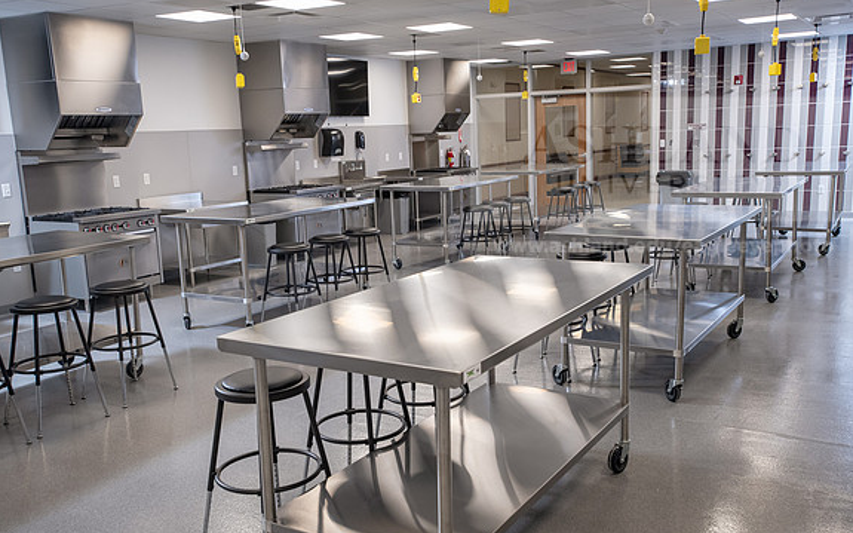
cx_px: 426
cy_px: 277
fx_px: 837
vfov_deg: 35.3
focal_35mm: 36
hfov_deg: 54.0
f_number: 5.6
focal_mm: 35
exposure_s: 1/160
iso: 1250
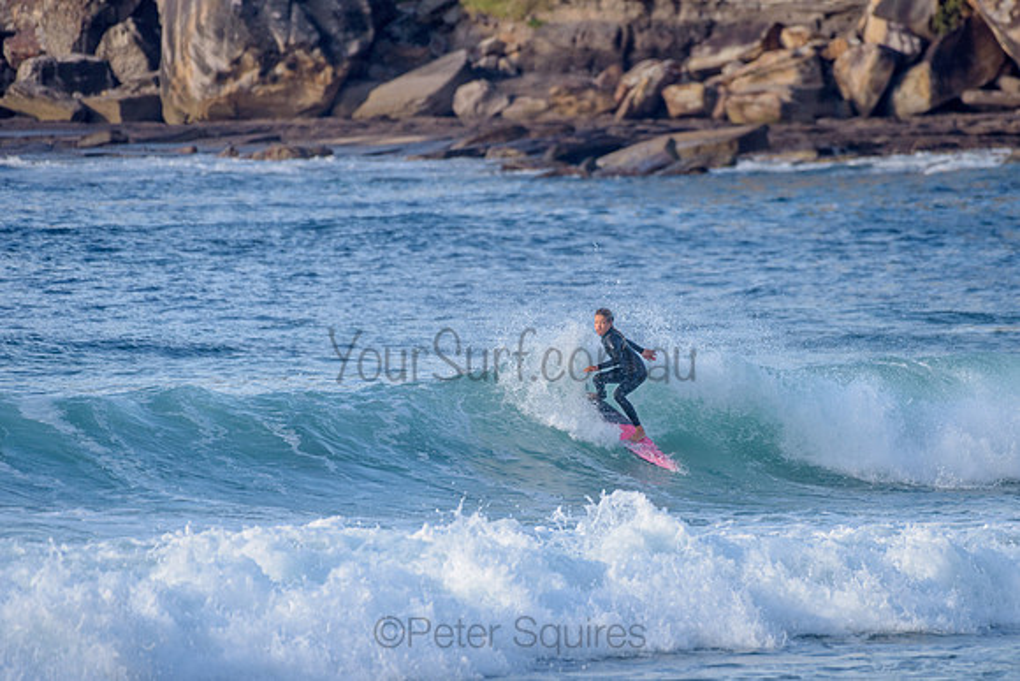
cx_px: 620
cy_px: 354
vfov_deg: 2.2
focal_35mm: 613
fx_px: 17370
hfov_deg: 3.4
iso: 320
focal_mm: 500
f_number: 5.6
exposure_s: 1/1600
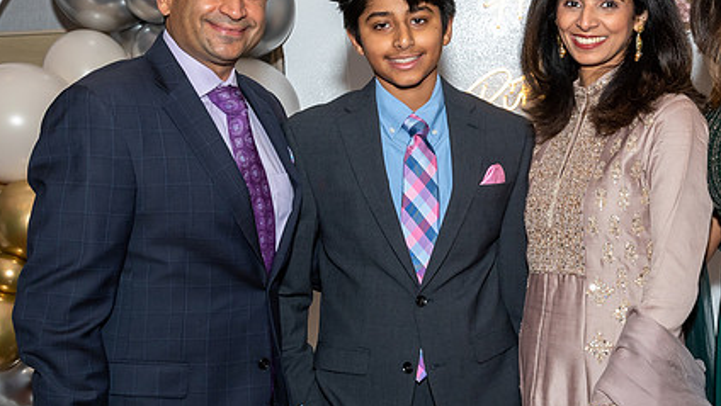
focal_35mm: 78
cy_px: 193
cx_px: 562
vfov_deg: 15.5
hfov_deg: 26.7
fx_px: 1492
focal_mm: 30
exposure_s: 1/250
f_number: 8
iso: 500
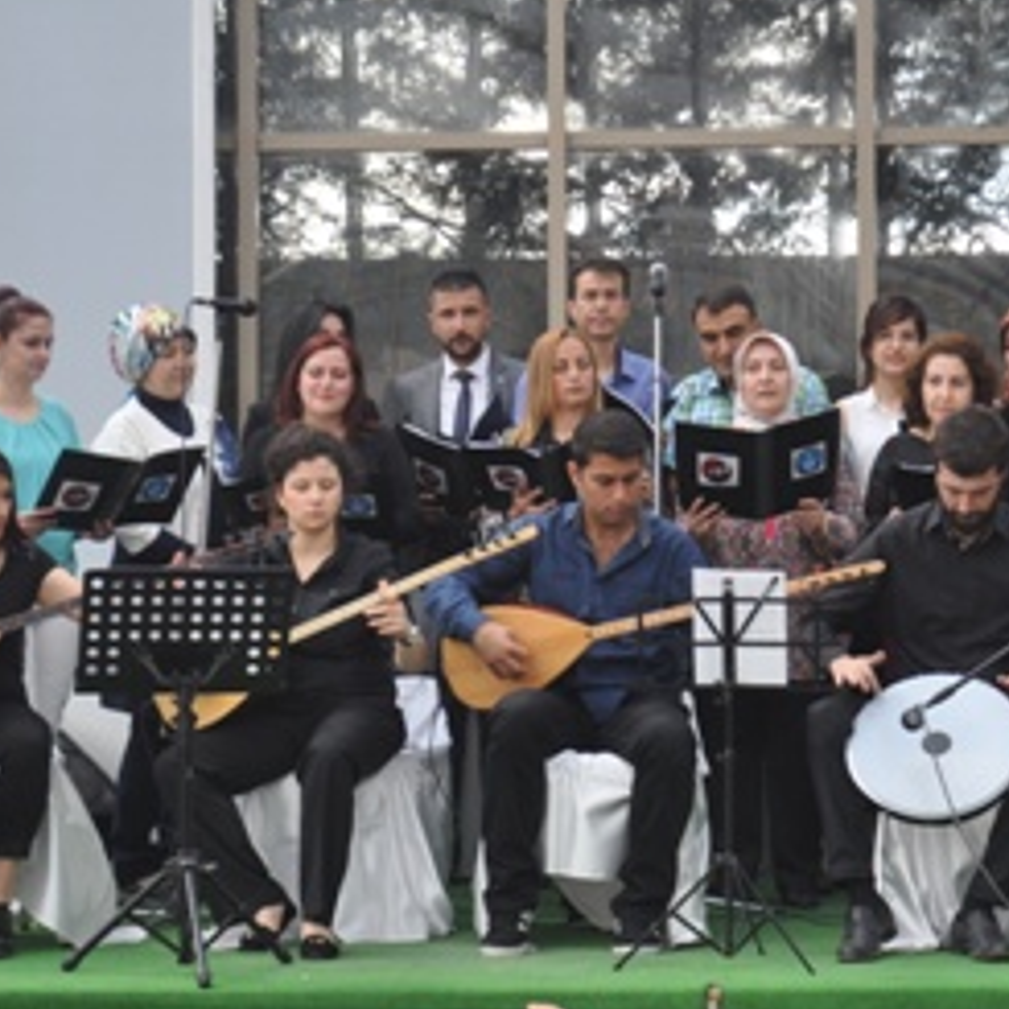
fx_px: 3067
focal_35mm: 93
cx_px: 708
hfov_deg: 18.6
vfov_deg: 18.7
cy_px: 552
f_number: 5.3
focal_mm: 40
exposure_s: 1/90
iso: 400
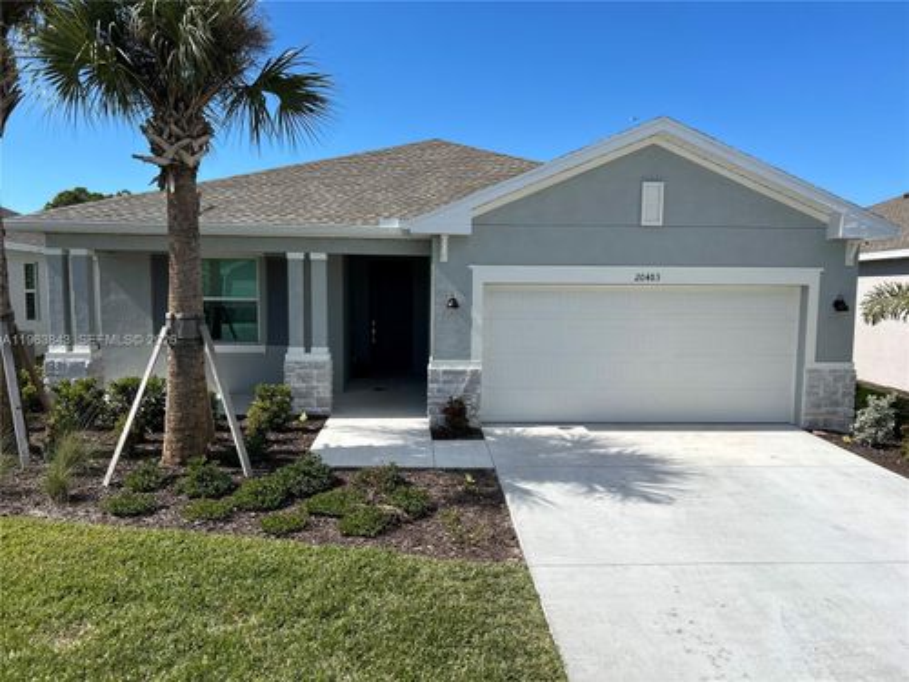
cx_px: 454
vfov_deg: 53.1
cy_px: 341
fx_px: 683
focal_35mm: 26
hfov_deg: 67.3
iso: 50
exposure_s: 1/5076
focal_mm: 5.7
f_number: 1.5
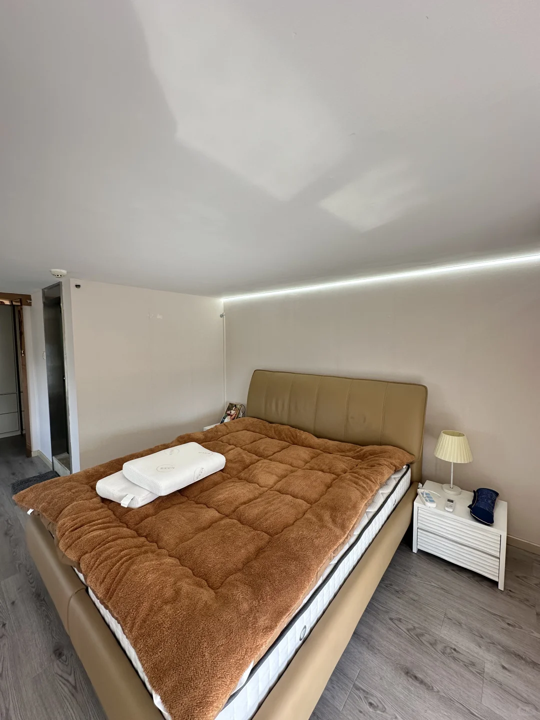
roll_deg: -0.5
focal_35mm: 14
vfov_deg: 102.1
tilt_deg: -4.3
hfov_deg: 85.7
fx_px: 291
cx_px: 270
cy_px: 360
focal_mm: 2.22
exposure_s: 1/99
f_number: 2.2
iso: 100
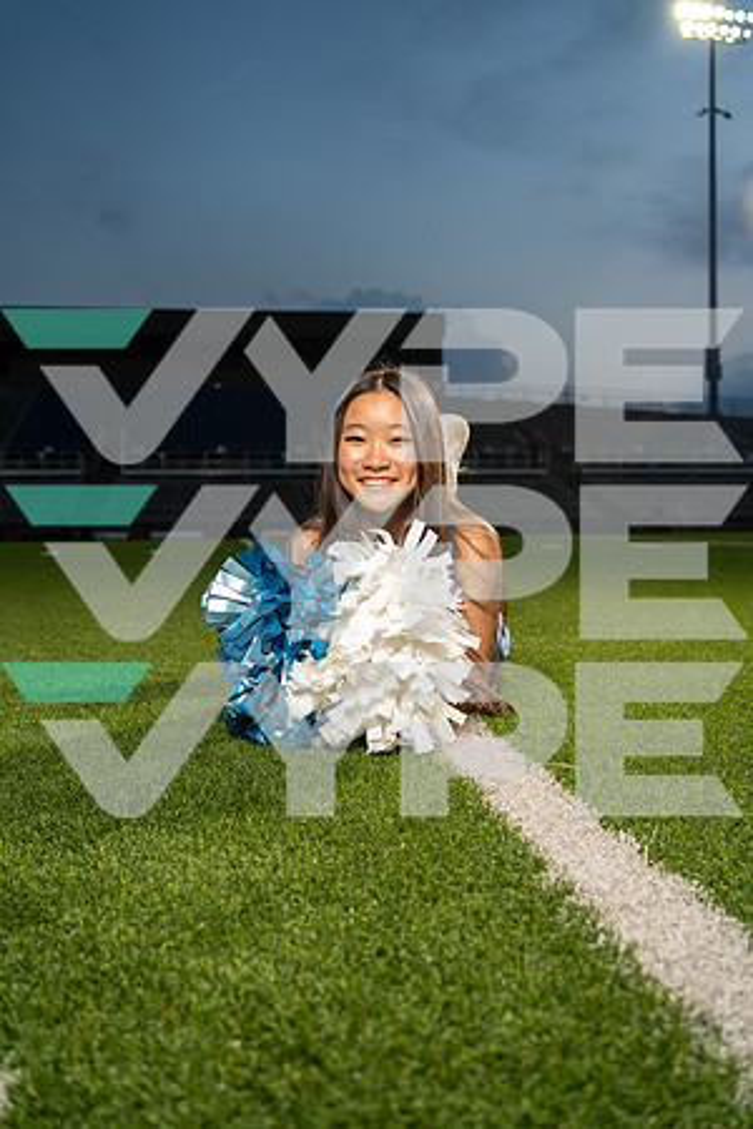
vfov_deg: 54.4
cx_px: 376
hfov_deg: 37.9
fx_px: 1098
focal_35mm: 35
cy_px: 564
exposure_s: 1/250
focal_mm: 35
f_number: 4
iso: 500
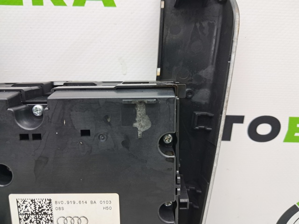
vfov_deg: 51.3
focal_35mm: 27
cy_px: 112
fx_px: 233
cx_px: 150
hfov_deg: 65.4
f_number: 1.8
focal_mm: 4
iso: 80
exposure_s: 1/50
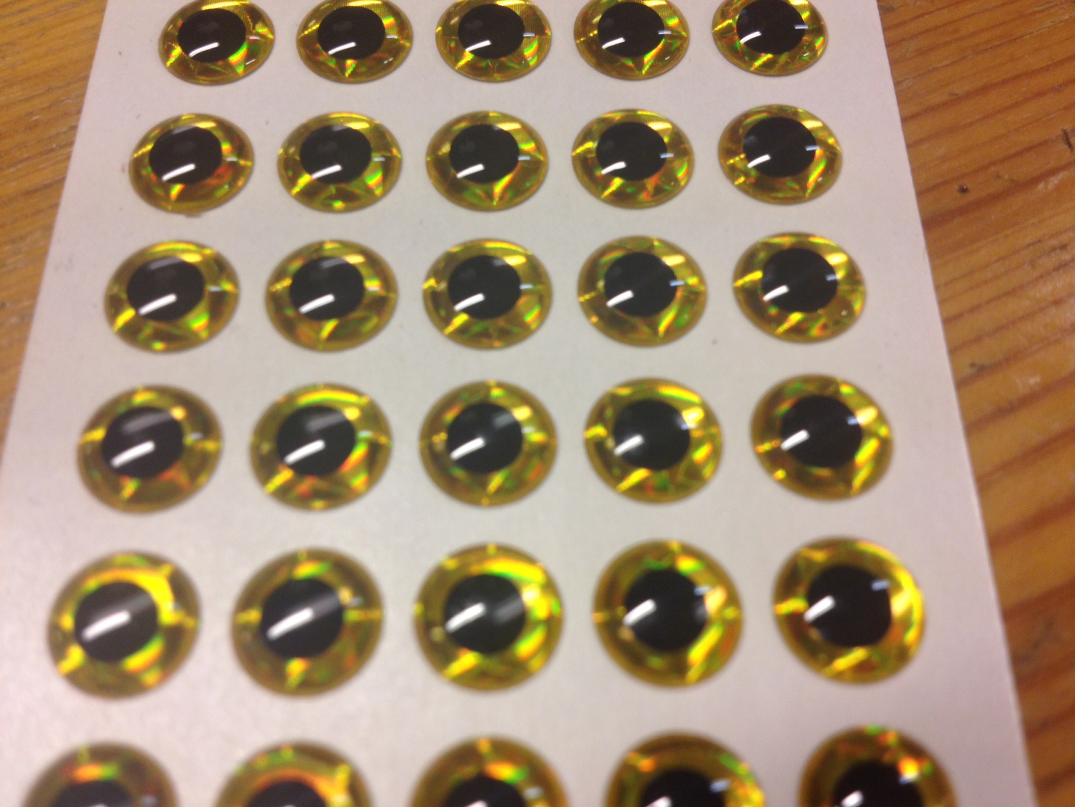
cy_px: 404
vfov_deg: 40.7
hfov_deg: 52.6
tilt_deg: -64.2
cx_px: 538
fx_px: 1087
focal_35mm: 35
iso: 50
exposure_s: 1/24
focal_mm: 4.28
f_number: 2.4
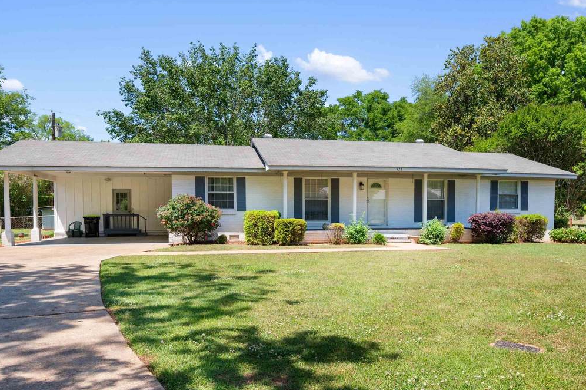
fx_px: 439
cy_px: 236
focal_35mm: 27
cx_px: 299
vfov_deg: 47.5
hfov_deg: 67.4
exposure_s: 1/80
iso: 100
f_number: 8
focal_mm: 21
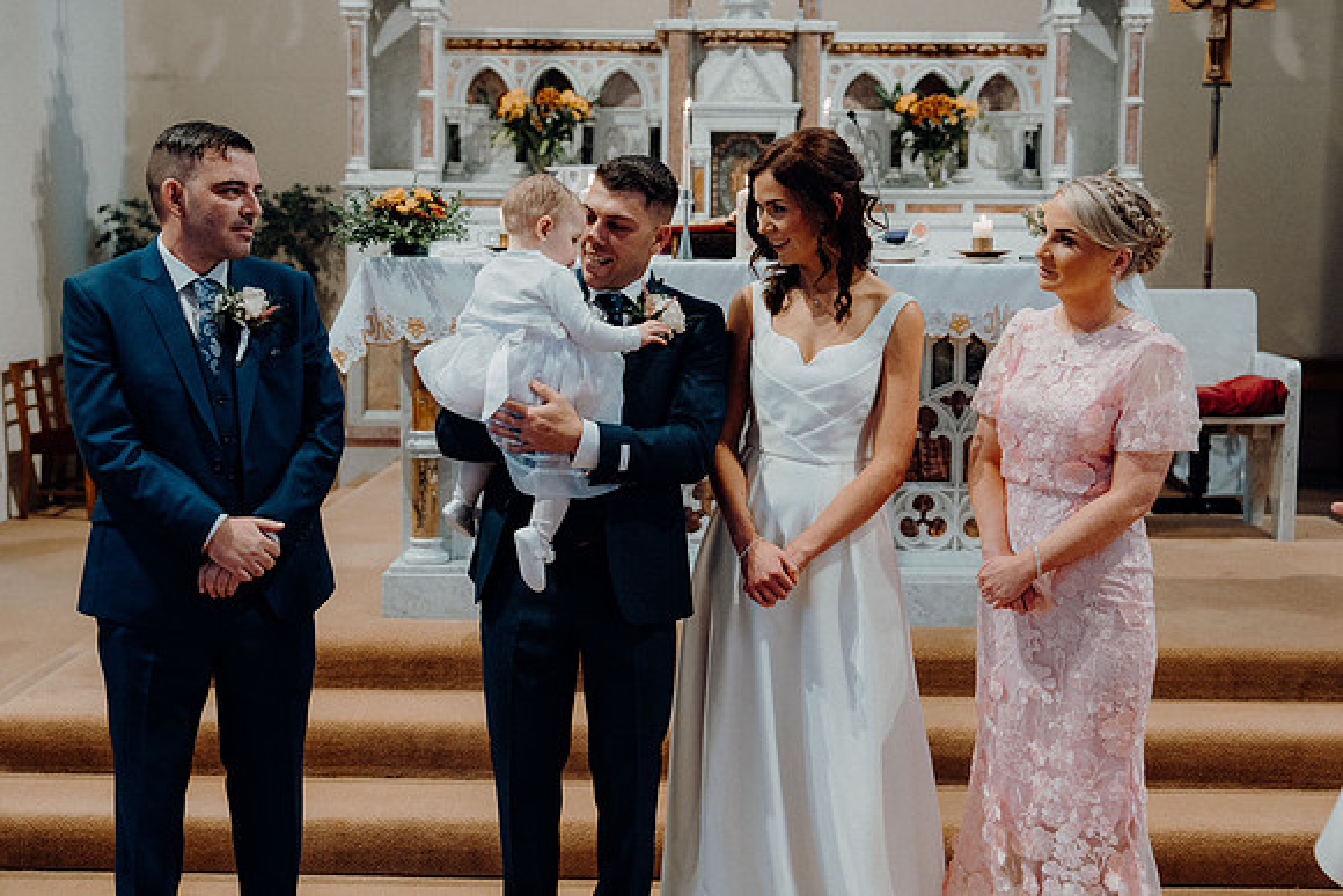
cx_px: 672
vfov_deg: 27.0
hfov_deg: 39.6
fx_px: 1866
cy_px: 448
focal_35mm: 50
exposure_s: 1/160
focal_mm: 50
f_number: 3.5
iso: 2500
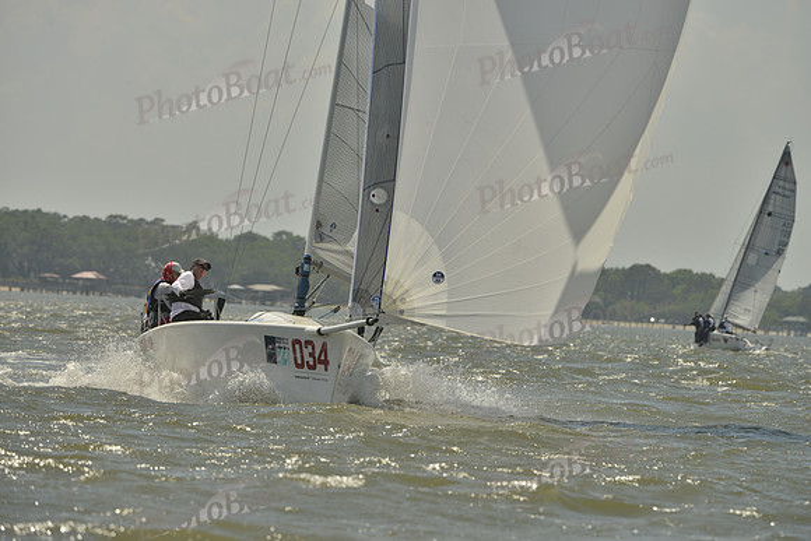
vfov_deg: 3.9
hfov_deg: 5.9
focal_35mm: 350
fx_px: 7886
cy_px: 270
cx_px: 406
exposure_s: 1/1600
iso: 280
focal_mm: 350
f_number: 9
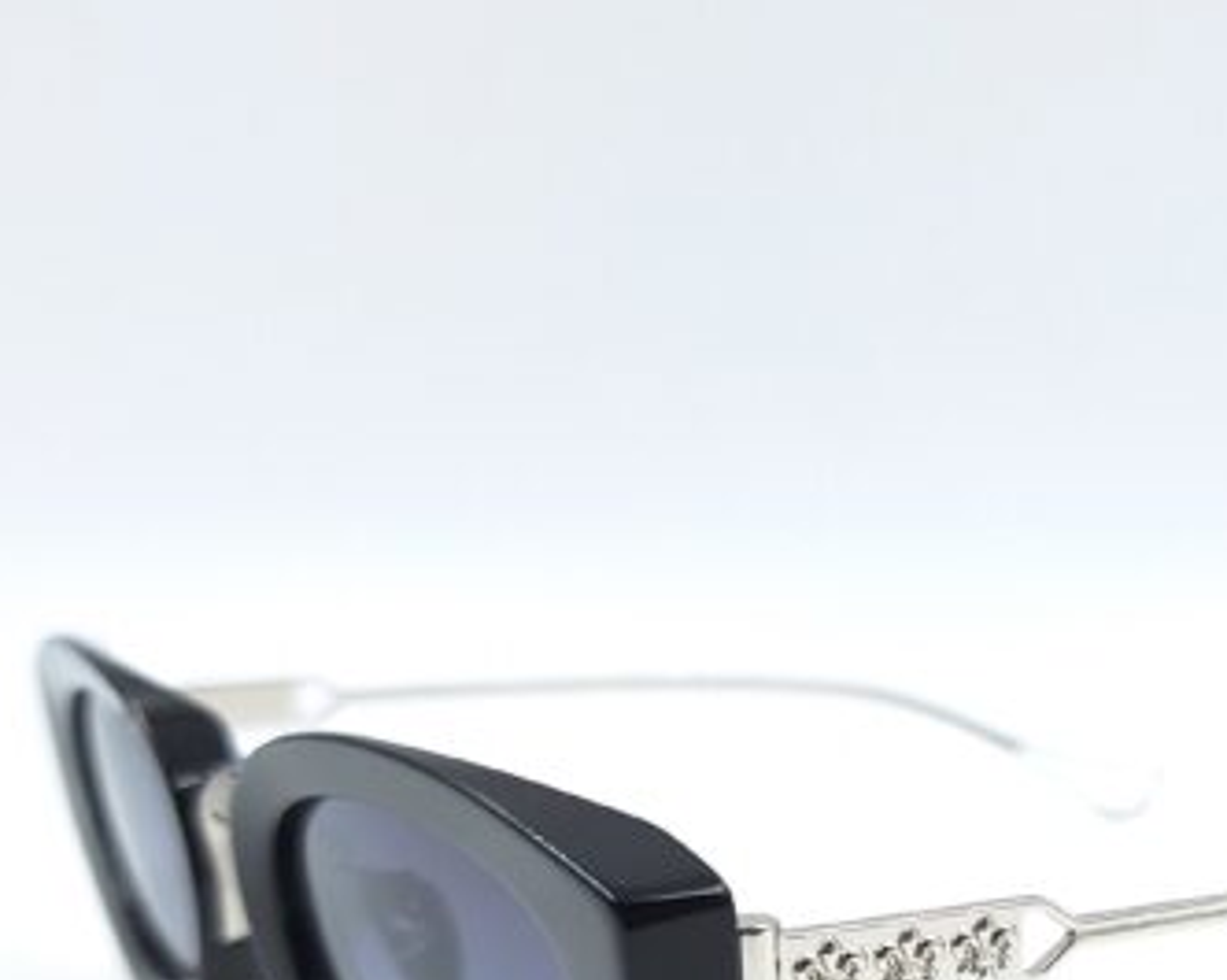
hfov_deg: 34.5
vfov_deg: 28.2
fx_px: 1887
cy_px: 847
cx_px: 1046
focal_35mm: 52
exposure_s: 1/100
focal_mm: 5.54
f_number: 1.8
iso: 50
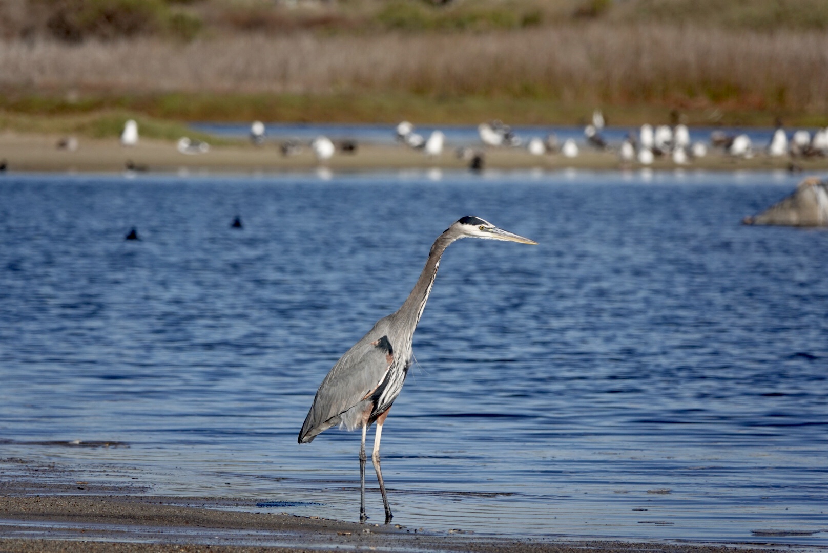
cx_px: 414
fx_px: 11899
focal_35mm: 517
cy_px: 276
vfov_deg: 2.7
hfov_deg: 4.0
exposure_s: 1/1000
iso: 100
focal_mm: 189.74
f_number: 4.5
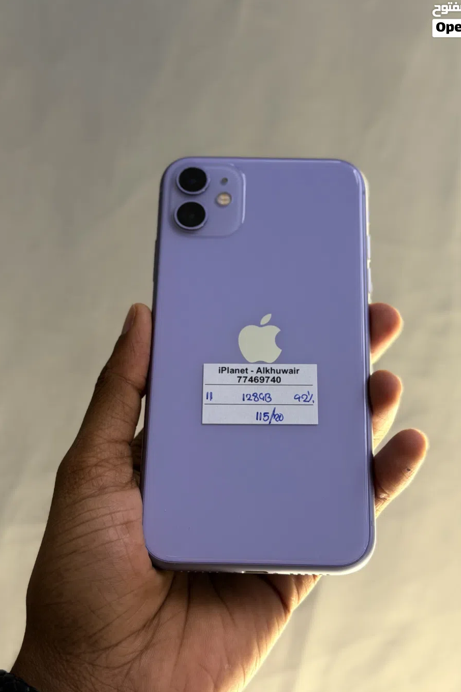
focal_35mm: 51
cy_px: 341
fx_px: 979
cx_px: 255
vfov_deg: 38.9
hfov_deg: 26.5
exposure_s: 1/97
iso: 100
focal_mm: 6.76
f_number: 1.78
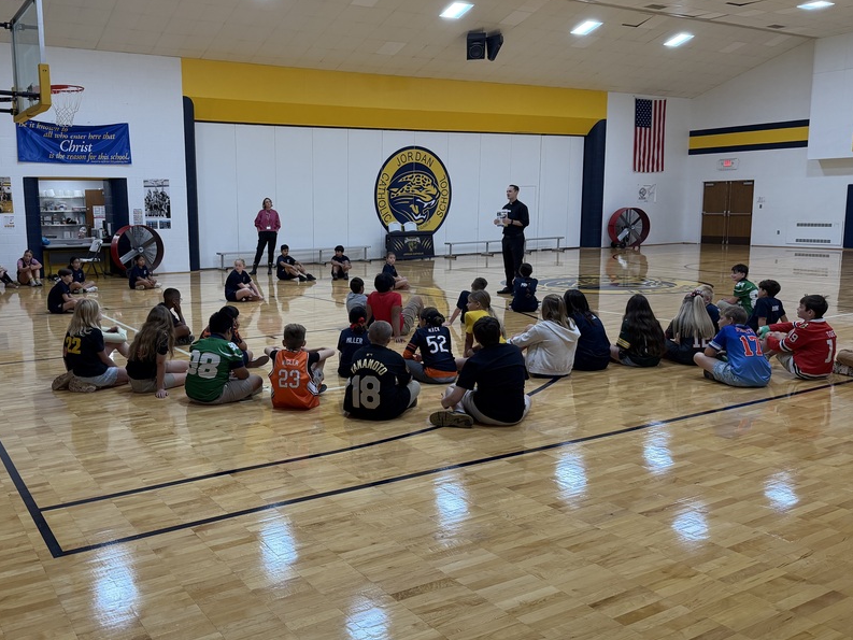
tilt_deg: -7.4
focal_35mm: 31
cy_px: 313
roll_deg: +0.3
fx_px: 764
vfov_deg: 45.5
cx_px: 309
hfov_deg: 57.5
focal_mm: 6.76
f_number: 1.78
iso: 200
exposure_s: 1/223
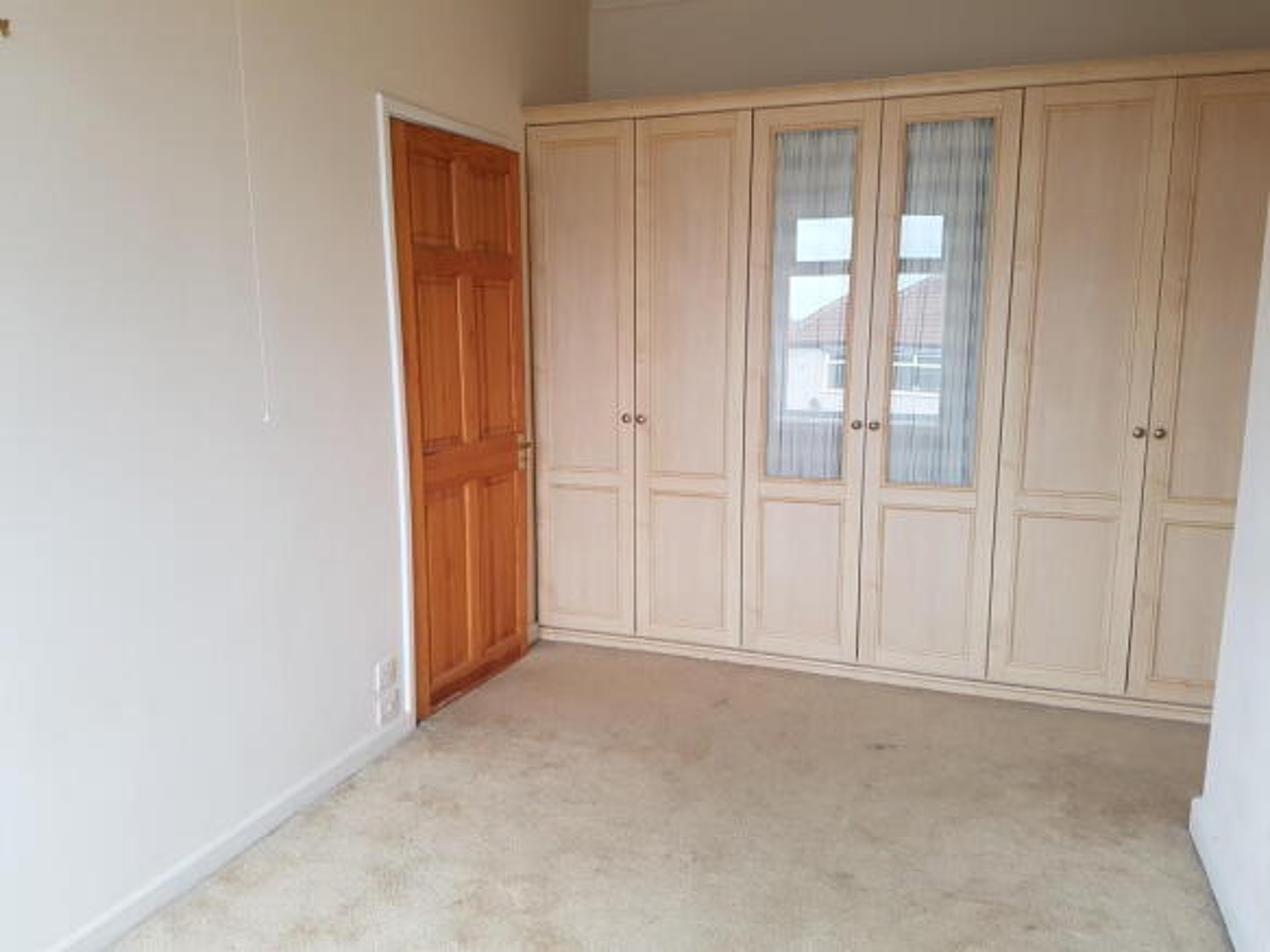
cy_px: 476
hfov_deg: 67.3
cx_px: 635
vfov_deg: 53.0
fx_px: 954
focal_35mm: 26
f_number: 1.7
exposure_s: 1/60
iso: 125
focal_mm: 4.2
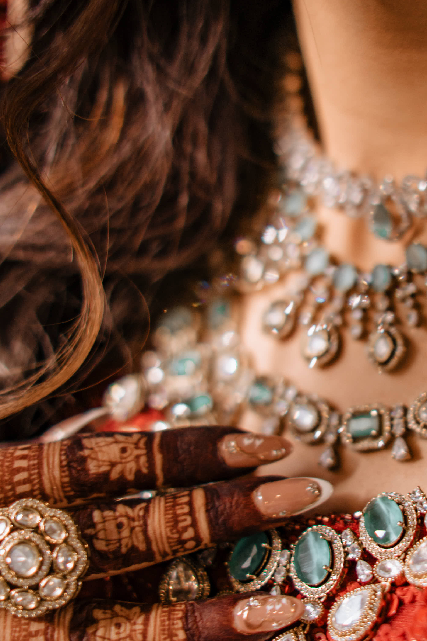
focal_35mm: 116
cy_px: 313
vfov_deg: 17.6
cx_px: 364
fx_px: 2064
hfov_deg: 11.8
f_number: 1.4
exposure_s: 1/200
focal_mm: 50
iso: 320
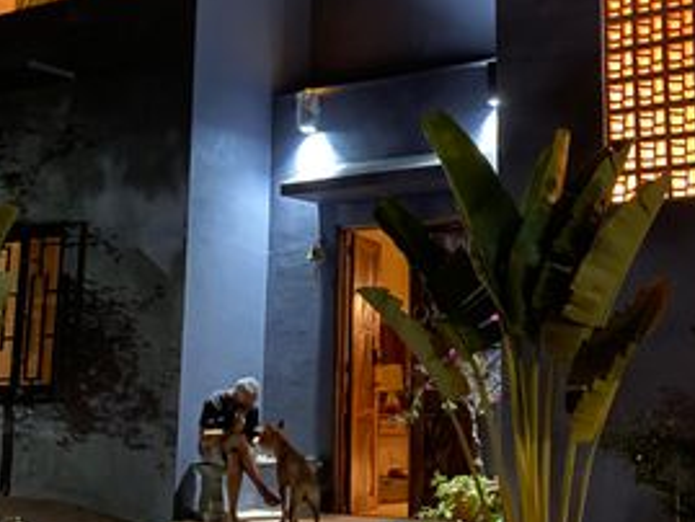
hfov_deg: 33.1
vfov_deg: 25.2
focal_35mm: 58
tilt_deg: +10.1
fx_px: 1165
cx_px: 419
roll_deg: -0.7
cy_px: 189
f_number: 1.8
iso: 800
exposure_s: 1/2
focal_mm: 4.25
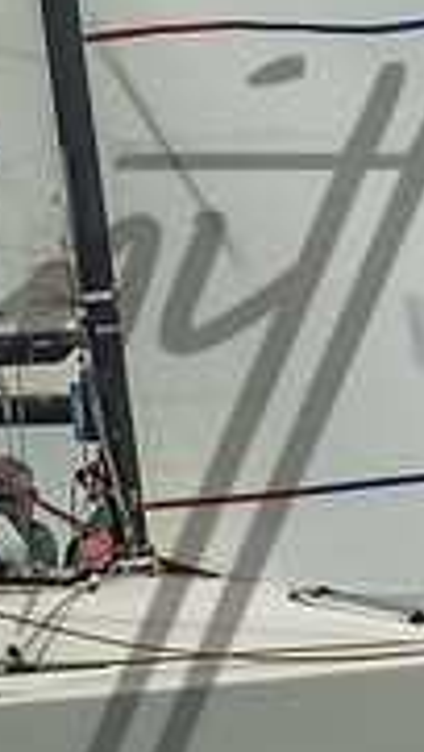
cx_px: 266
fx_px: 16666
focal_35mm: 835
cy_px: 74
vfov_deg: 2.6
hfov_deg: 1.5
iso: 800
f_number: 9
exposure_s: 1/2000
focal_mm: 165
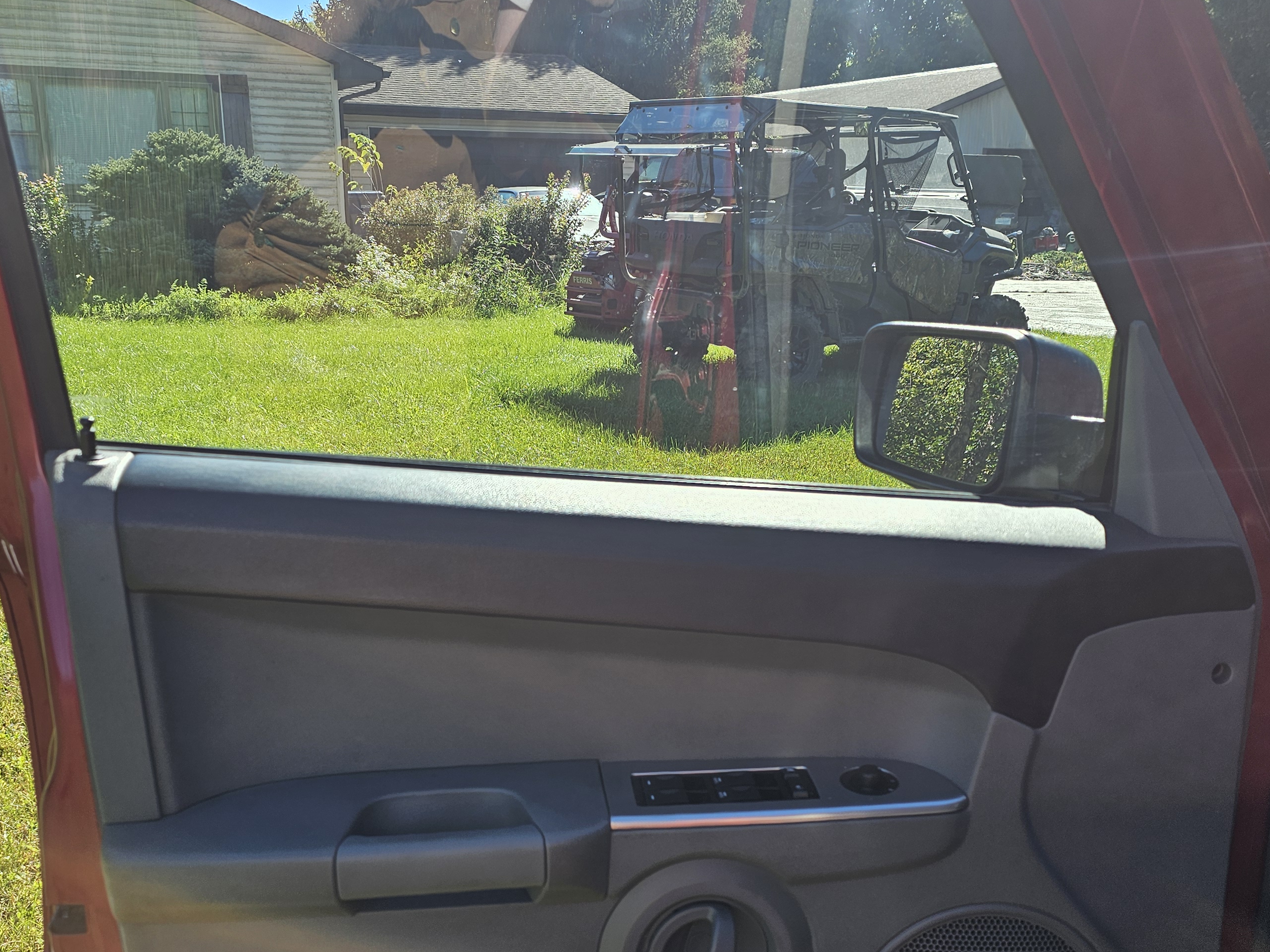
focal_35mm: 36
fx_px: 1321
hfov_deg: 51.3
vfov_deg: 39.2
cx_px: 596
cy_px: 635
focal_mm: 6.3
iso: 10
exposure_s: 1/211
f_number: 1.7
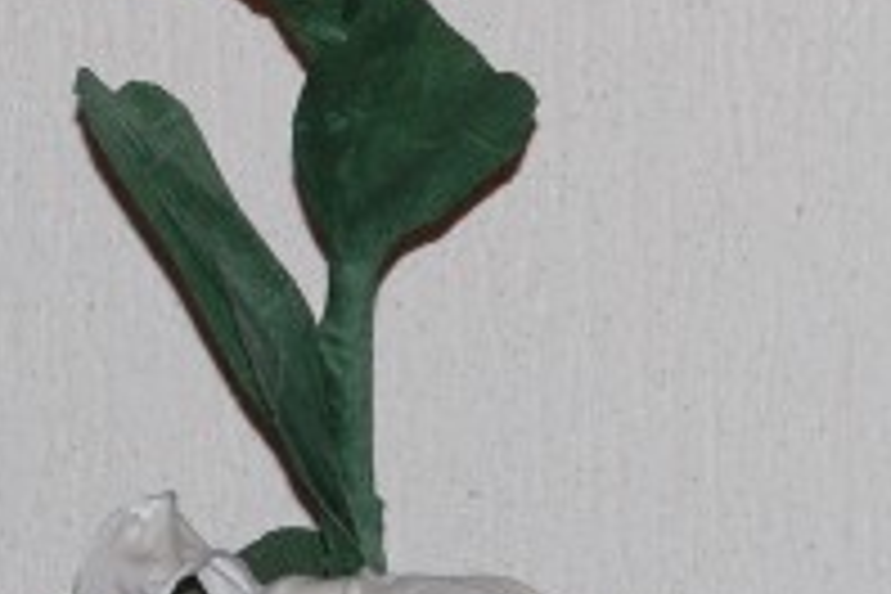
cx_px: 189
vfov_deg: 3.6
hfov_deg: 5.5
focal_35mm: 375
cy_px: -436
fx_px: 9287
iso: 200
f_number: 6.3
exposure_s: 1/60
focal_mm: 55
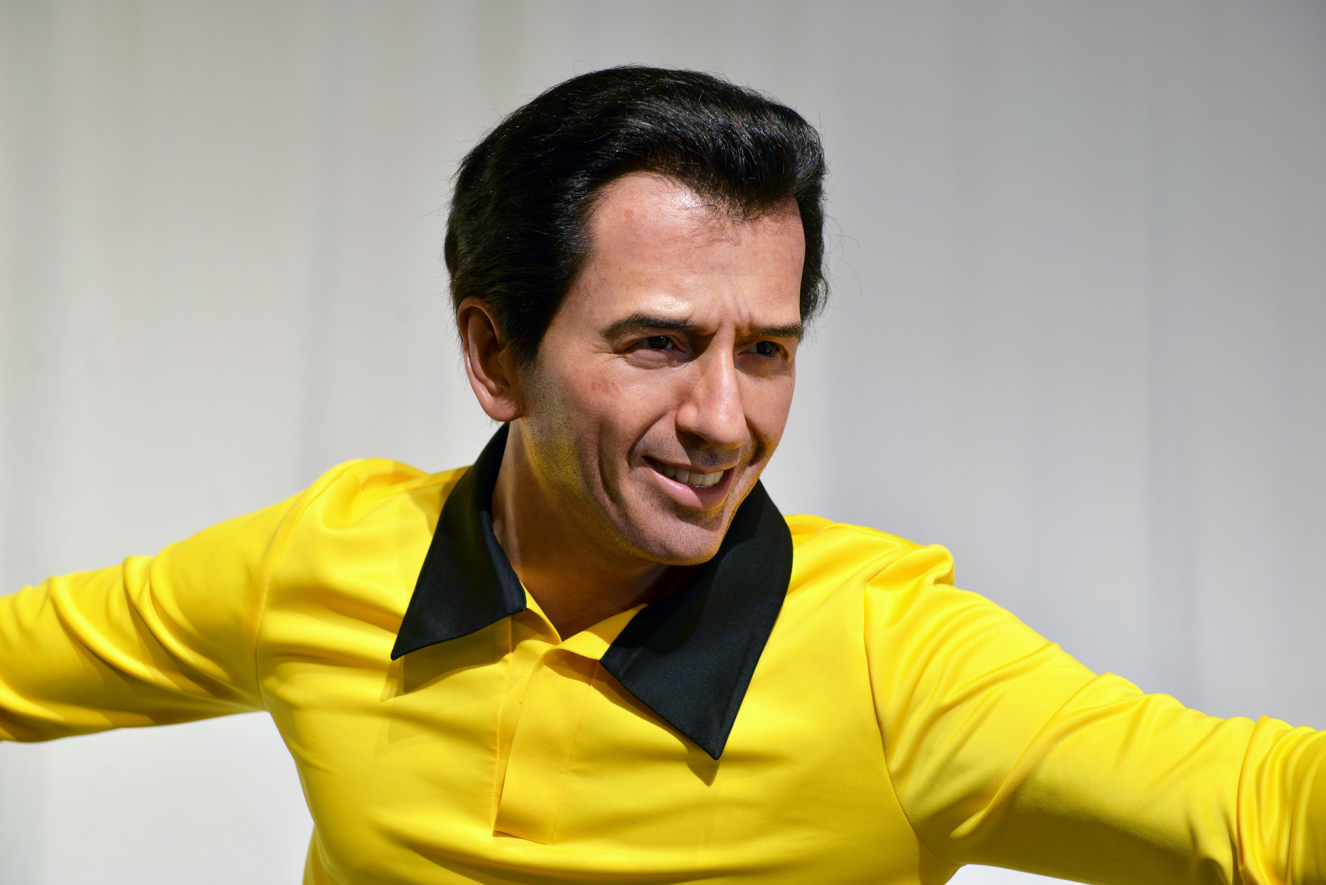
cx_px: 663
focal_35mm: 70
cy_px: 442
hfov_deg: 28.8
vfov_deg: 19.5
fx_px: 2579
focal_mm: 70
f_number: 5
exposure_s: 1/80
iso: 320
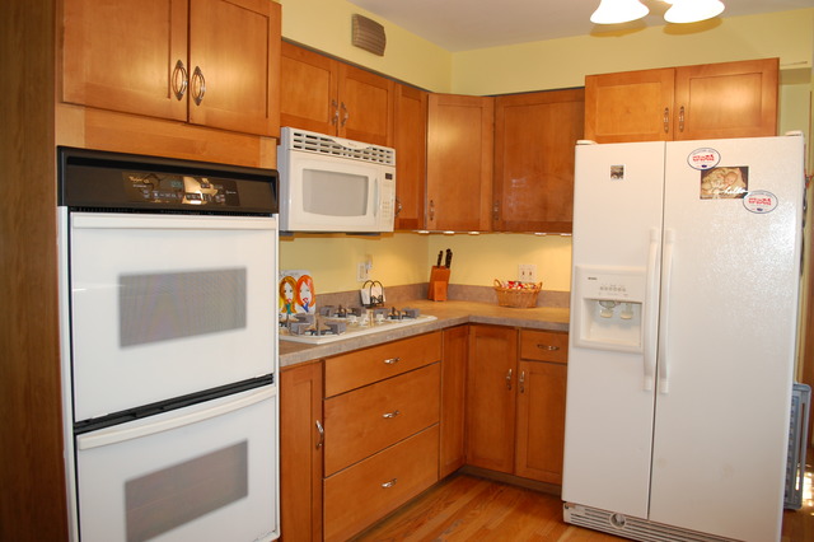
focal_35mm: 27
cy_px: 271
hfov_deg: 67.4
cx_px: 407
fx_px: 610
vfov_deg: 47.9
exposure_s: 1/60
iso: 400
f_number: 4
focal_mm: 18
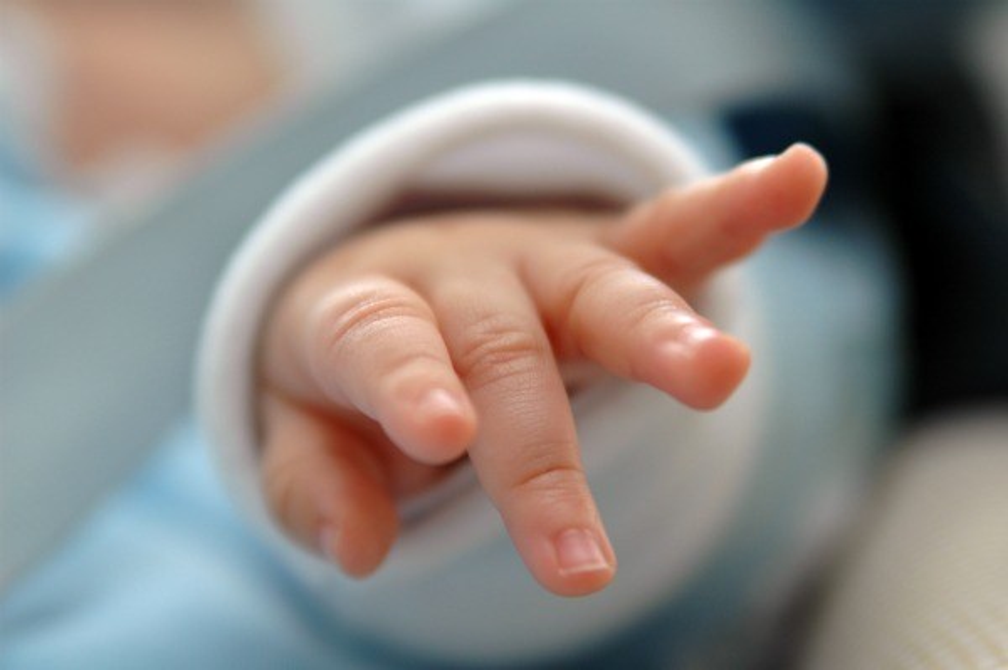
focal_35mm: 105
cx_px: 504
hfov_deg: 19.5
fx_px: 2938
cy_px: 335
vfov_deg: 13.0
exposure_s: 1/50
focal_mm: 70
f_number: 2.8
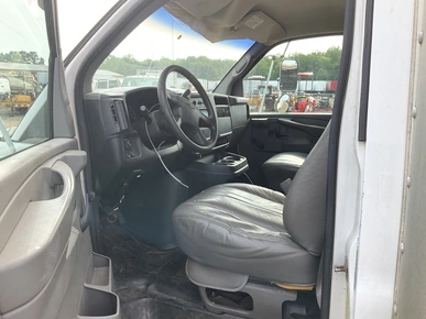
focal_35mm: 30
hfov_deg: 60.0
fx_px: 369
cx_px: 209
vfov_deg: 46.8
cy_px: 162
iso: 25
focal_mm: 3
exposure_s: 1/335
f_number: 1.8
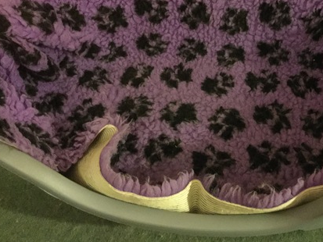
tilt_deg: -44.6
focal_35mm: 45
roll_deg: -0.5
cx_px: 223
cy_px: 87
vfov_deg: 32.0
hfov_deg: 41.4
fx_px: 420
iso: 640
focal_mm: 3.3
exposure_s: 1/17
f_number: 2.4
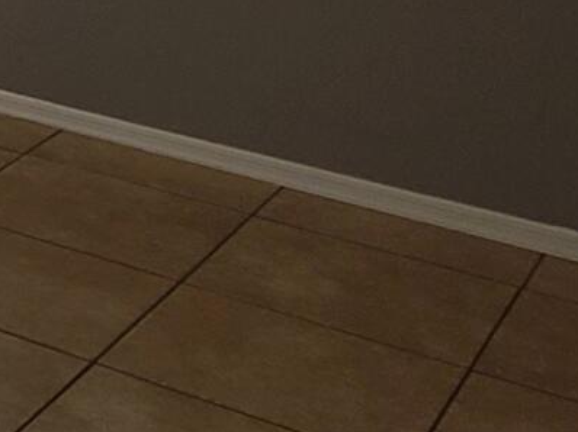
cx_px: -778
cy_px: -322
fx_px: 1635
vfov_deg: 13.6
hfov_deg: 14.2
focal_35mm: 98
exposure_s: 1/60
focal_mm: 2.2
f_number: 2.2
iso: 64
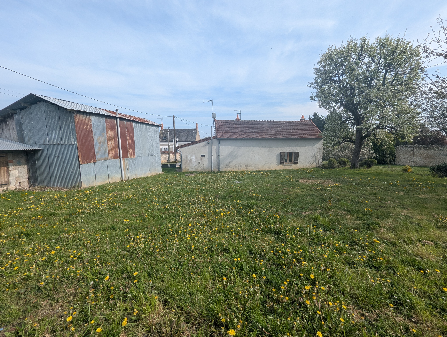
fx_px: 168
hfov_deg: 106.1
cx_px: 224
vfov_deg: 90.1
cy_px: 168
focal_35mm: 13
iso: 47
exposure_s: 1/934
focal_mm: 1.95
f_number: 2.2
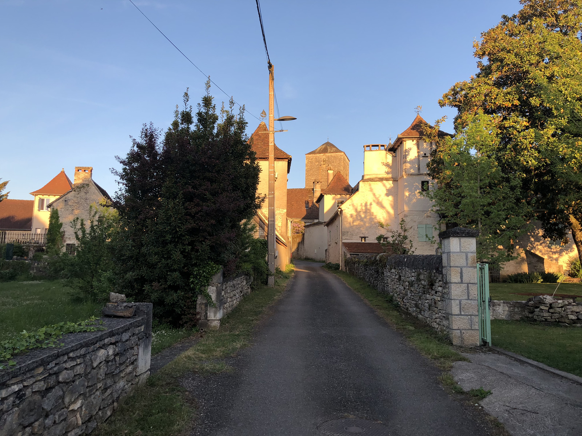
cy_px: 218
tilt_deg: +8.2
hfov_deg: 63.4
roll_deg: +0.1
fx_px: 471
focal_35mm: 28
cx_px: 291
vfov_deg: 49.7
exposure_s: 1/384
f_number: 1.8
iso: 20
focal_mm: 4
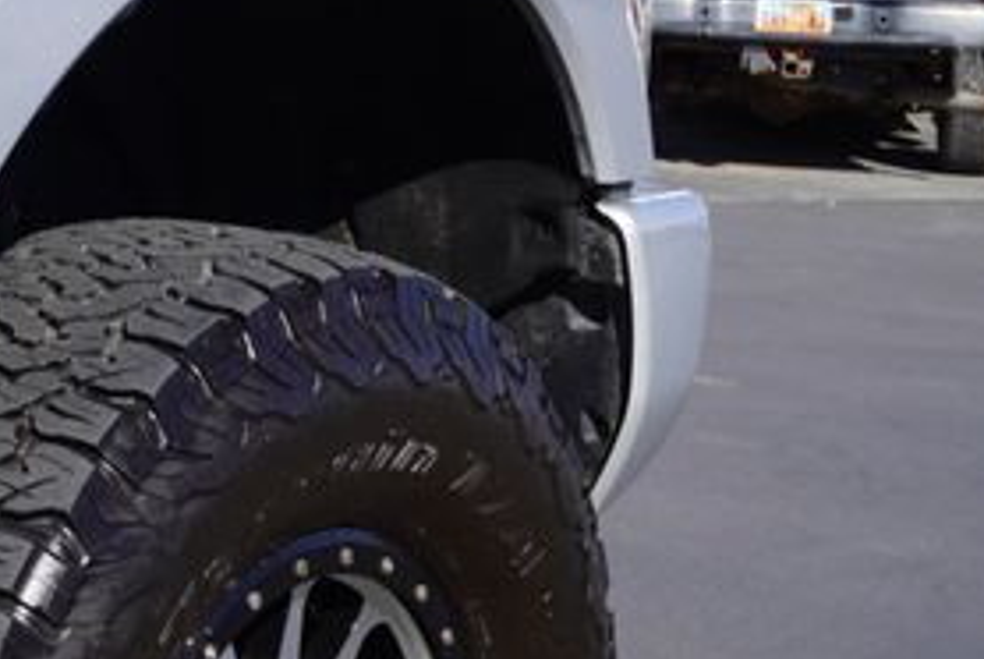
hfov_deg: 19.6
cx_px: -42
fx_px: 2740
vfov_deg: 13.5
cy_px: -18
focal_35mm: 100
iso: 100
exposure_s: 1/125
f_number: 10
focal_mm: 29
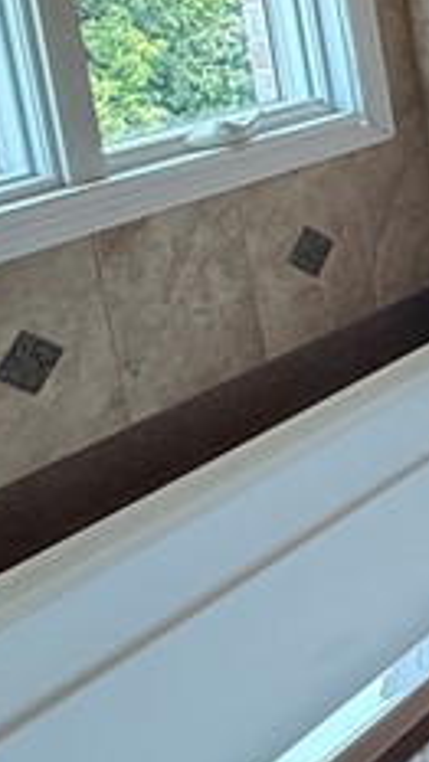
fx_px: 1355
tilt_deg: -7.4
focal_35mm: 67
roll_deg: +1.9
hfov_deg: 10.1
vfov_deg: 29.3
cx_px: 1425
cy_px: -10
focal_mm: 2.22
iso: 250
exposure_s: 1/120
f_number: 2.2
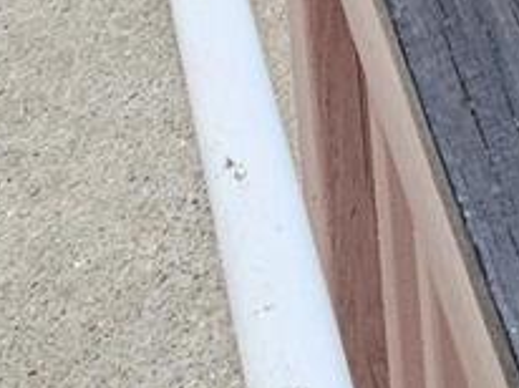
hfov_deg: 19.7
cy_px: -819
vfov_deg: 10.5
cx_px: 693
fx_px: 1363
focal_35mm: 91
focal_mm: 2.2
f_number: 2.2
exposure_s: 1/128
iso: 50
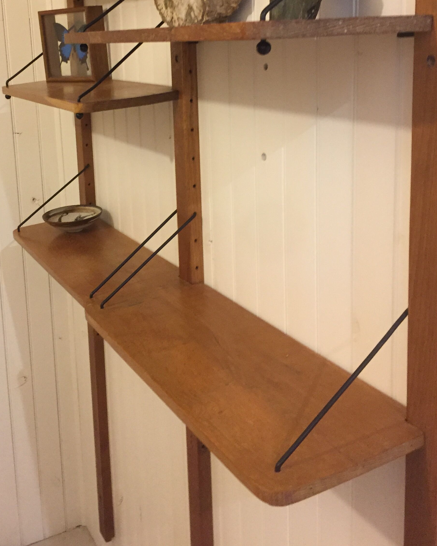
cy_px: 158
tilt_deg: -10.6
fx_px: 663
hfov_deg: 36.2
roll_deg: +2.1
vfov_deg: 43.8
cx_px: 156
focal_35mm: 41
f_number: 2.2
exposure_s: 1/20
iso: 250
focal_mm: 4.15
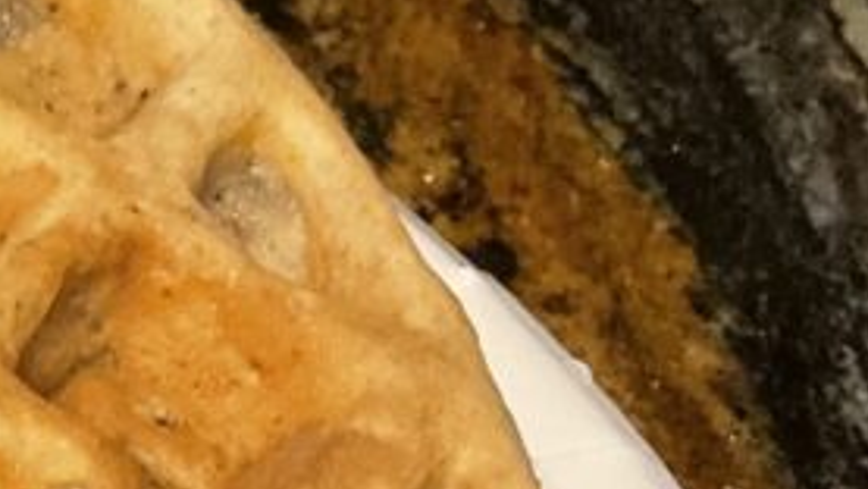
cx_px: -736
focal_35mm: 137
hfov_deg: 13.8
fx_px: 3154
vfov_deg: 8.5
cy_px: 871
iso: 200
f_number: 1.8
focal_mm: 3
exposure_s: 1/40
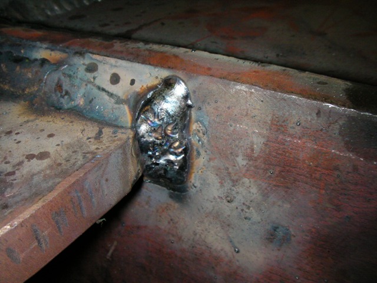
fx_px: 414
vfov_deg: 37.7
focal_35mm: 38
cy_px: 142
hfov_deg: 49.0
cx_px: 188
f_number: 5.6
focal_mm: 6.3
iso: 200
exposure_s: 1/30
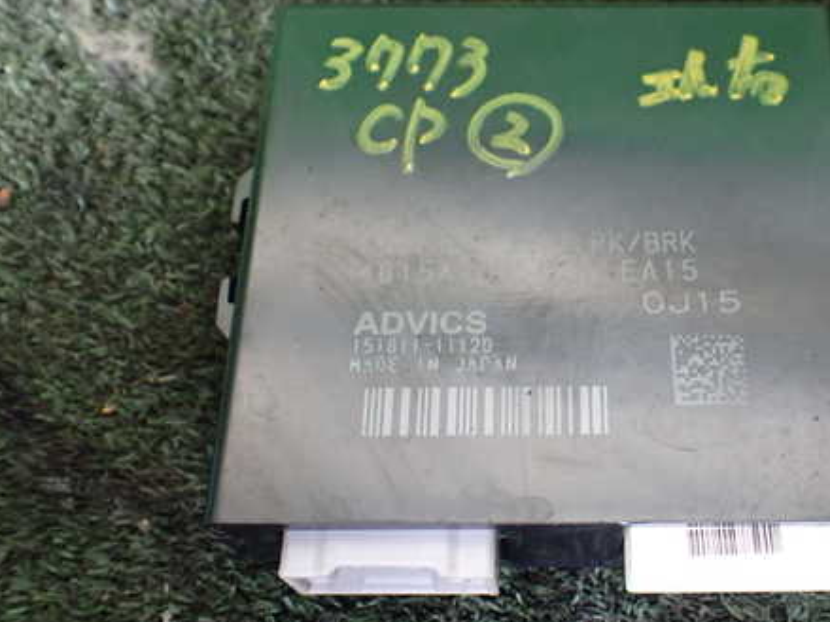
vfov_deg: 35.1
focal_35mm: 41
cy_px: 289
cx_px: 554
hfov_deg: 45.1
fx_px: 983
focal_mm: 5.4
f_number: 2.3
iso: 800
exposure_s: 1/80
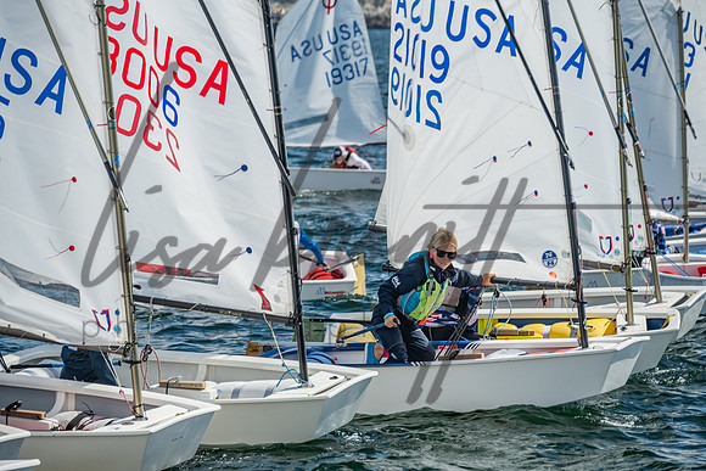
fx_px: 3923
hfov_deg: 10.3
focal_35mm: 200
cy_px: 236
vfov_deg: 6.9
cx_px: 353
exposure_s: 1/160
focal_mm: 200
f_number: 8
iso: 100
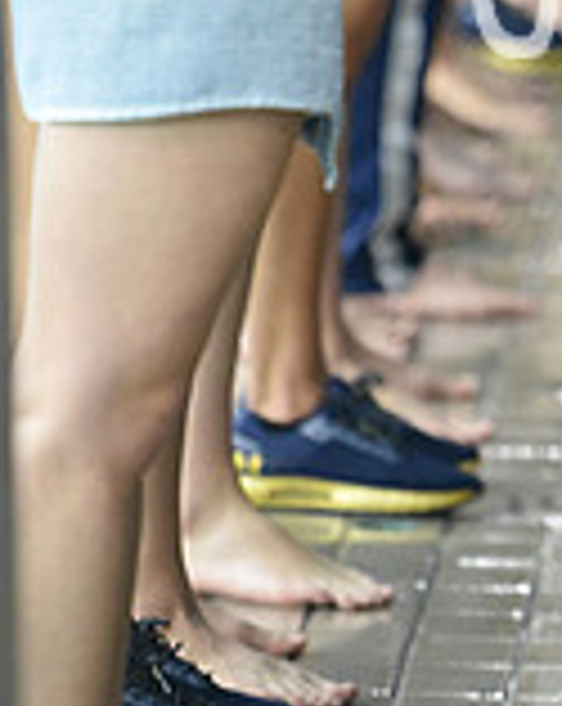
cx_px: 821
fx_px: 11239
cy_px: -337
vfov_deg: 3.6
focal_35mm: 539
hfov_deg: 2.9
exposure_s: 1/250
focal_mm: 155
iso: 3200
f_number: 2.8
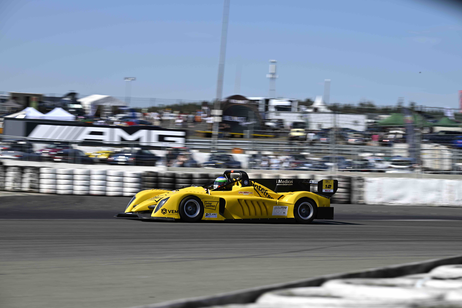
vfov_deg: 11.0
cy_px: 154
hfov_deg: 16.4
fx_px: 1604
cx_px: 231
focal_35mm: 125
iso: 32
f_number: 8
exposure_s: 1/125
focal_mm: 125
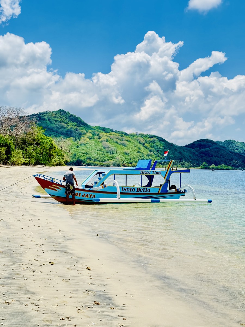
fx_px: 453
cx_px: 122
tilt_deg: +0.7
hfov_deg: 30.3
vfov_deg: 39.7
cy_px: 164
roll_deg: -0.7
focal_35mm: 48
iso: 64
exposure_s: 1/2208
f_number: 1.78
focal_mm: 6.76
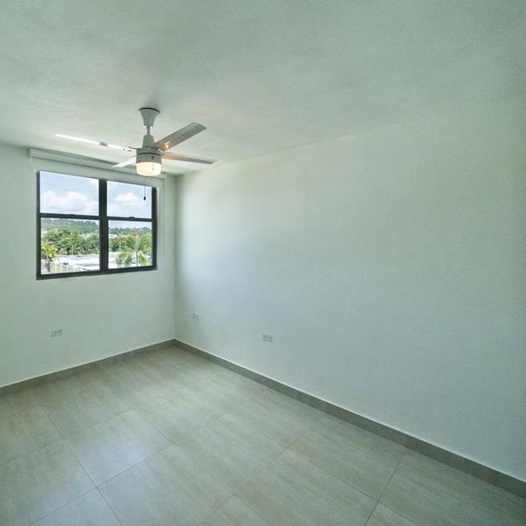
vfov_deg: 83.8
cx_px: 200
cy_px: 243
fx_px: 292
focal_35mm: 17
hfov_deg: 82.5
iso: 1000
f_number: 6.3
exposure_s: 1/2500
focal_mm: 12
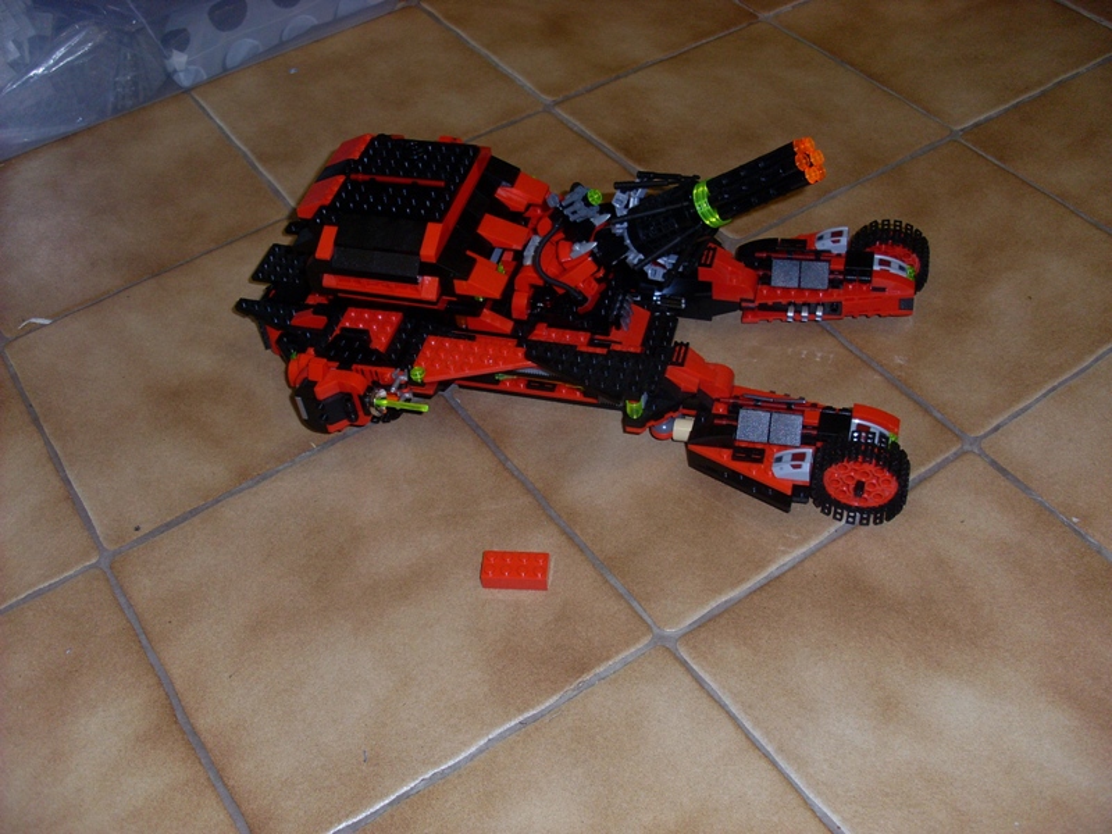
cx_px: 556
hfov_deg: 49.0
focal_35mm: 38
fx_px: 1221
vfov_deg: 37.7
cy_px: 417
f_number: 3
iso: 80
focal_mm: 6.3
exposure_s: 1/45
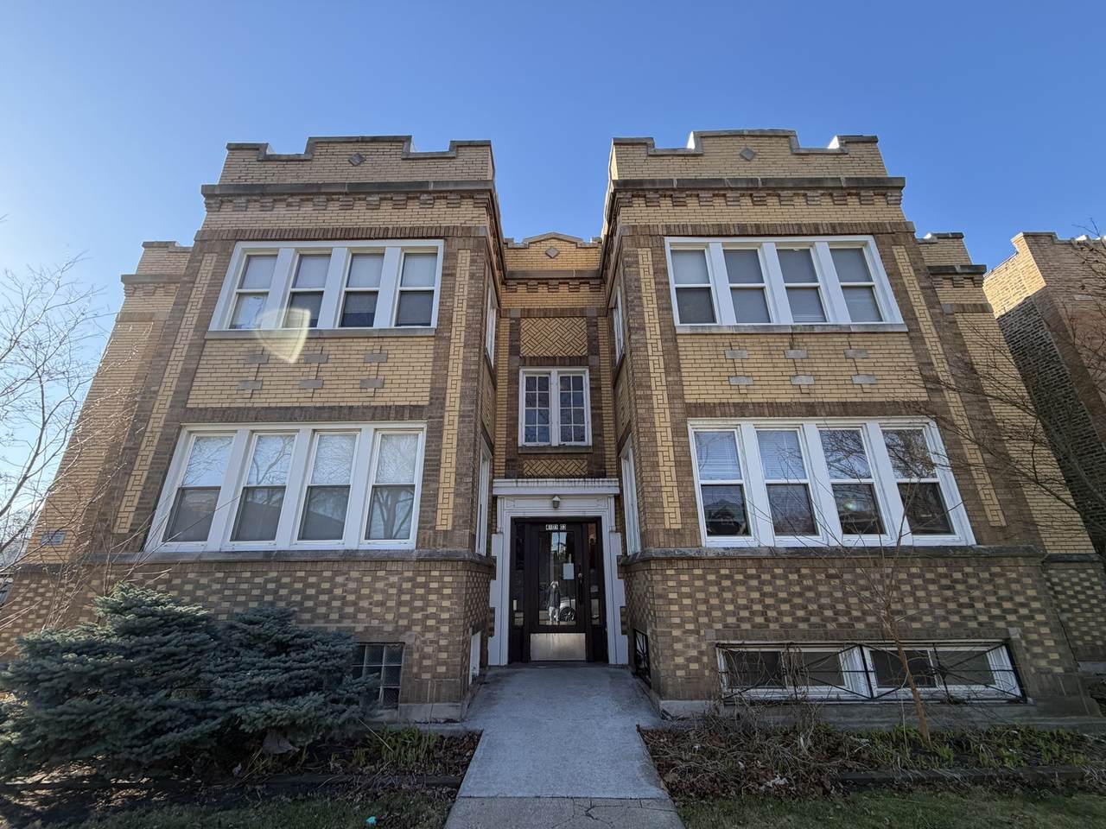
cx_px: 553
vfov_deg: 85.7
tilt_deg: +21.2
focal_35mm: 14
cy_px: 414
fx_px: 447
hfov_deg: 102.1
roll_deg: +0.1
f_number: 2.2
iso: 40
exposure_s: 1/502
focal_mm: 2.22
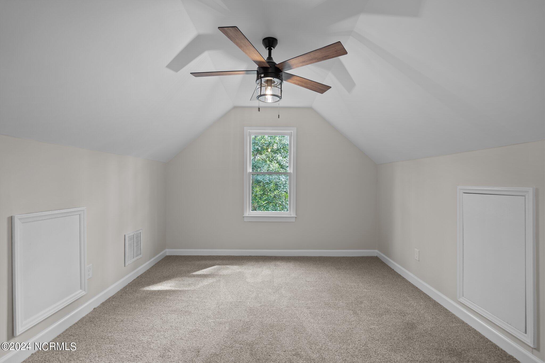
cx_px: 272
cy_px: 182
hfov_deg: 96.7
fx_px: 242
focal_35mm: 16
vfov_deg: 73.7
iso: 250
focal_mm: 16
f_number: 4
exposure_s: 1/8
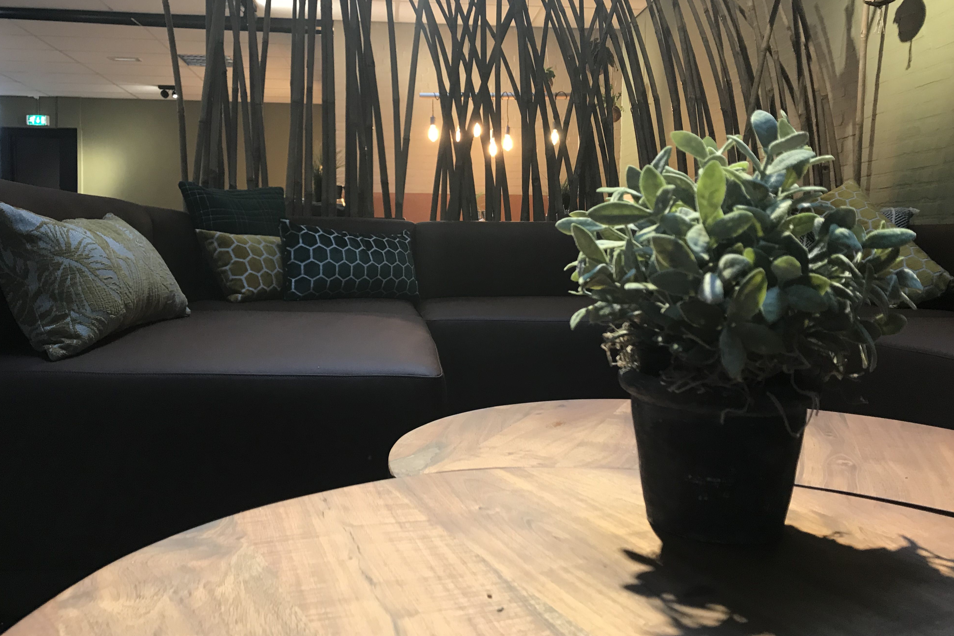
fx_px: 795
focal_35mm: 30
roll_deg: +0.1
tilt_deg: -3.6
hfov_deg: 61.9
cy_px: 296
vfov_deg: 43.6
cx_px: 470
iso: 40
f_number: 1.8
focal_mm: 3.99
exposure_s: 1/20
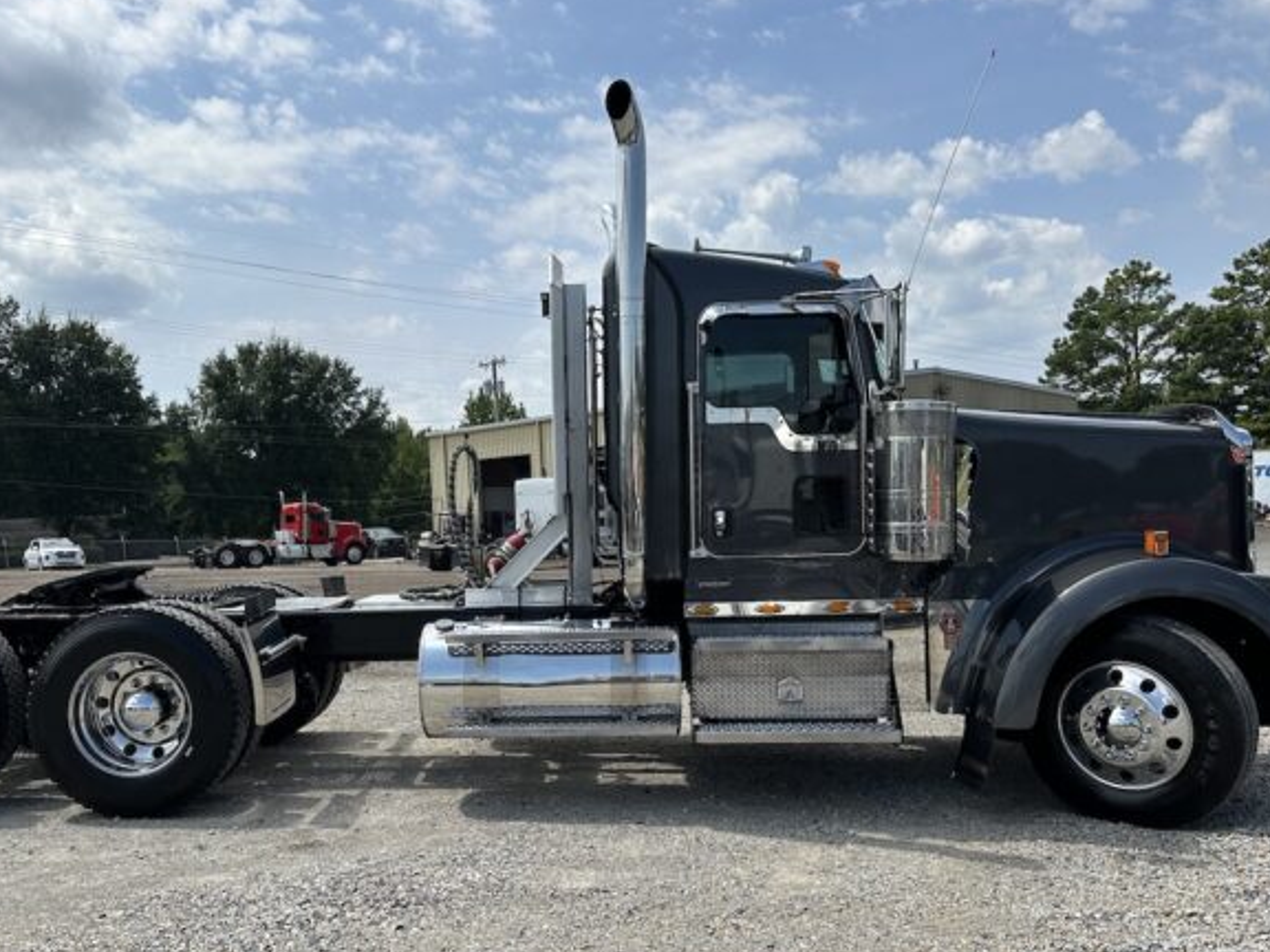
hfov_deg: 56.6
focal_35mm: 32
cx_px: 540
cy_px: 549
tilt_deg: -1.6
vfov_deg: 44.0
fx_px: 1174
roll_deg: +2.2
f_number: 1.78
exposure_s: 1/6211
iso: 80
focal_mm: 6.86
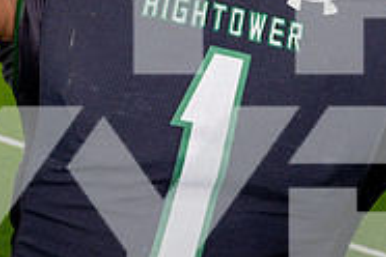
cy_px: -34
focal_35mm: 100
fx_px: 1072
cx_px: 255
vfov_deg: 13.4
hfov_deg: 20.3
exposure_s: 1/250
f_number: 8
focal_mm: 32
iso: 200
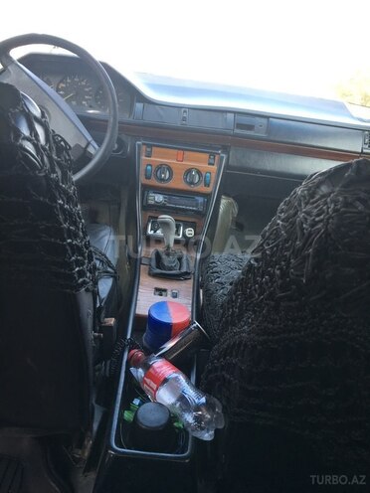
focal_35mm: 29
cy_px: 246
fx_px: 413
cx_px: 185
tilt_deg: -21.9
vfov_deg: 61.7
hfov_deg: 48.2
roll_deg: -6.4
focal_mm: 4.15
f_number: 2.2
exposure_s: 1/100
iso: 40
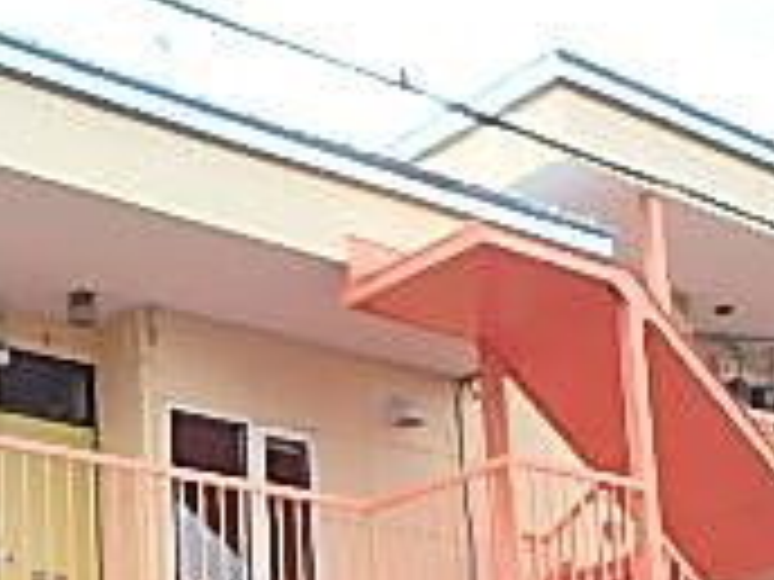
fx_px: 1744
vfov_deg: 18.1
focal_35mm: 78
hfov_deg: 24.6
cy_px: 670
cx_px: 140
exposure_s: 1/250
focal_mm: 3.7
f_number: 3.5
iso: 125
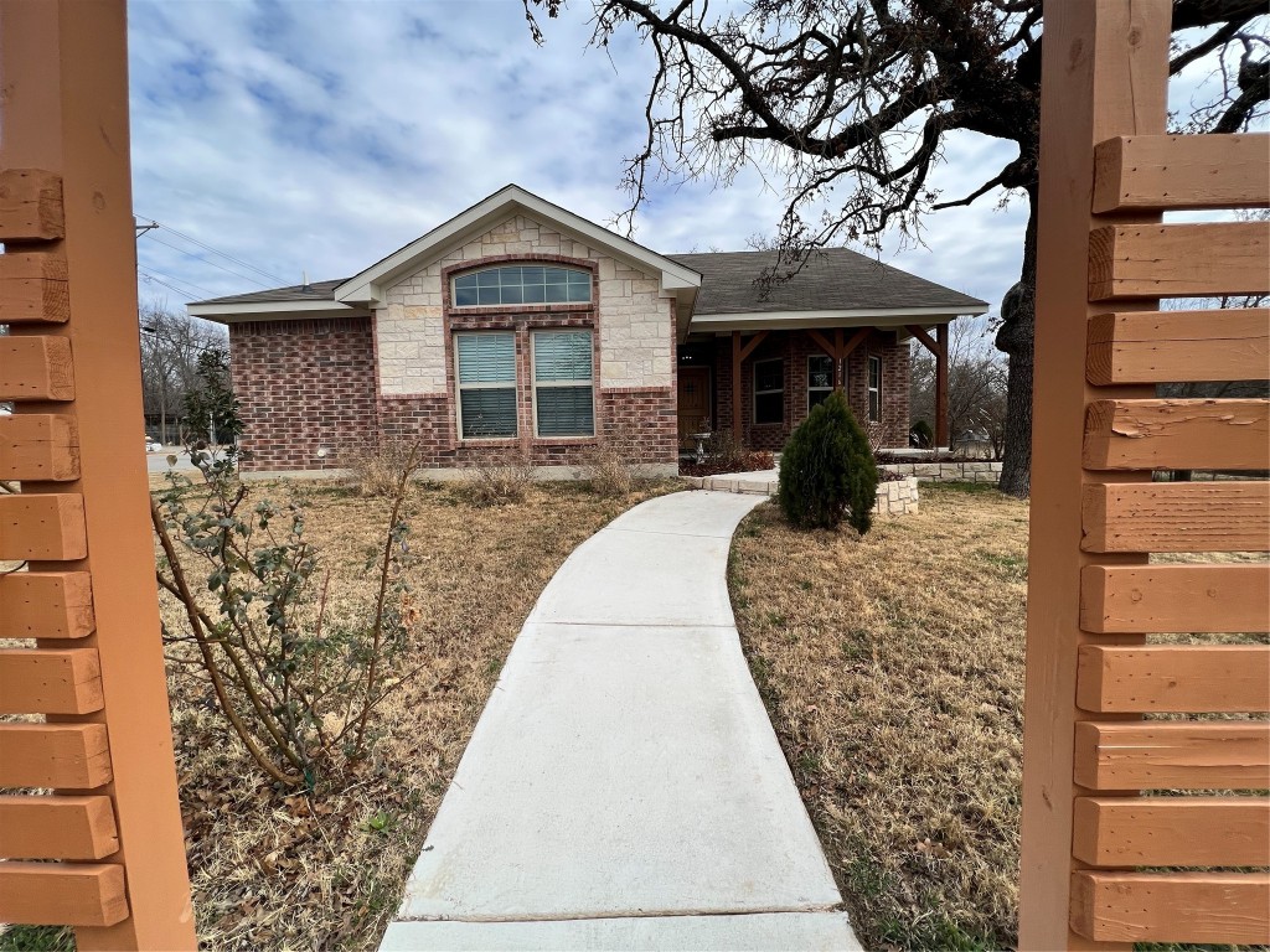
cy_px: 476
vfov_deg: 89.9
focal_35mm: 13
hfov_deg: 106.2
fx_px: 477
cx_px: 635
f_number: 1.8
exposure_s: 1/1410
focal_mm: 1.57
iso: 32
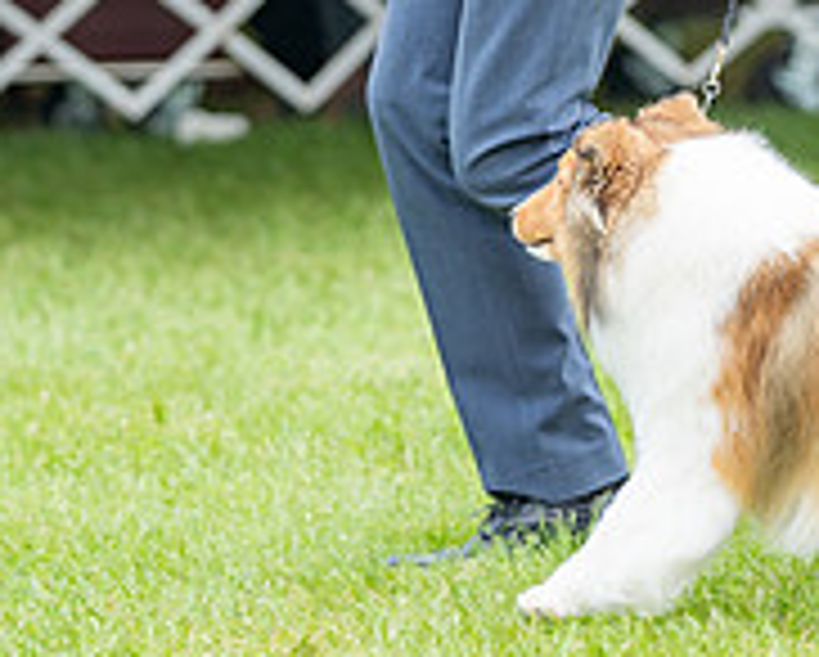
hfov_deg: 4.3
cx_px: 560
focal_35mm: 451
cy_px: -248
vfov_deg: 3.4
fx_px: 10944
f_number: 3.2
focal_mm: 127
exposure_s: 1/800
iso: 200
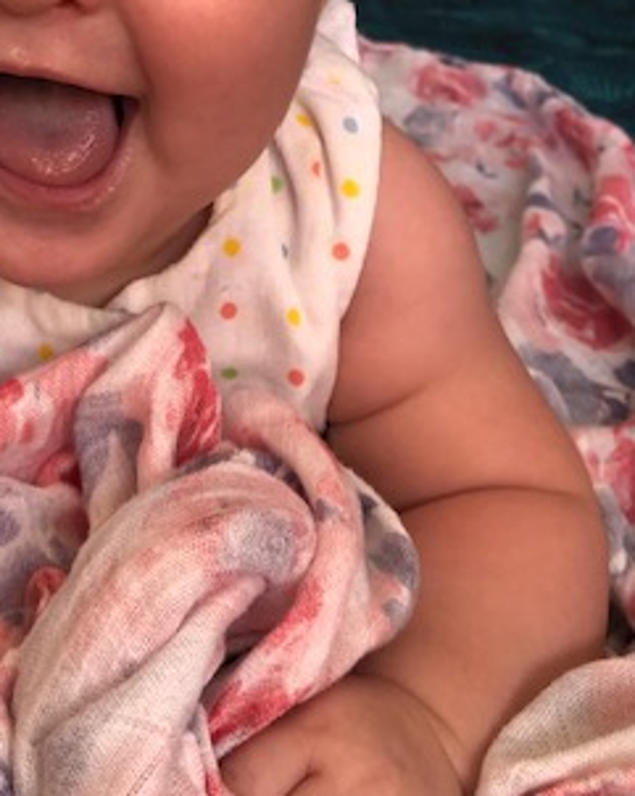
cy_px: 169
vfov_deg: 31.7
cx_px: 66
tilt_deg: -22.3
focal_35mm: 58
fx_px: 1365
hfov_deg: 25.4
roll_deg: +1.5
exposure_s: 1/24
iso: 32
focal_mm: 3.99
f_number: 1.8
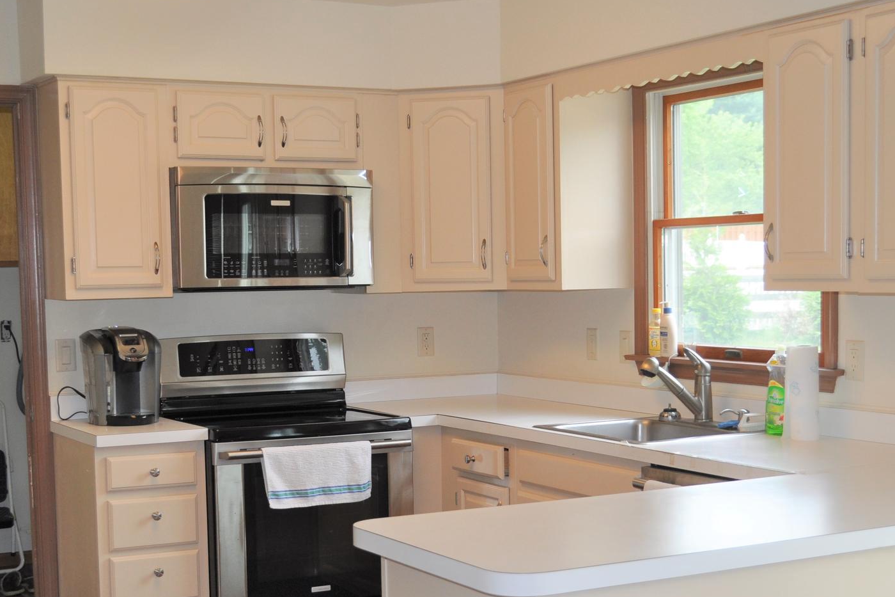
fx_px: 1417
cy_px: 397
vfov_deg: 23.7
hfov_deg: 35.1
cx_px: 446
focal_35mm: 57
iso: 400
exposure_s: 1/125
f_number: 4.2
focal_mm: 26
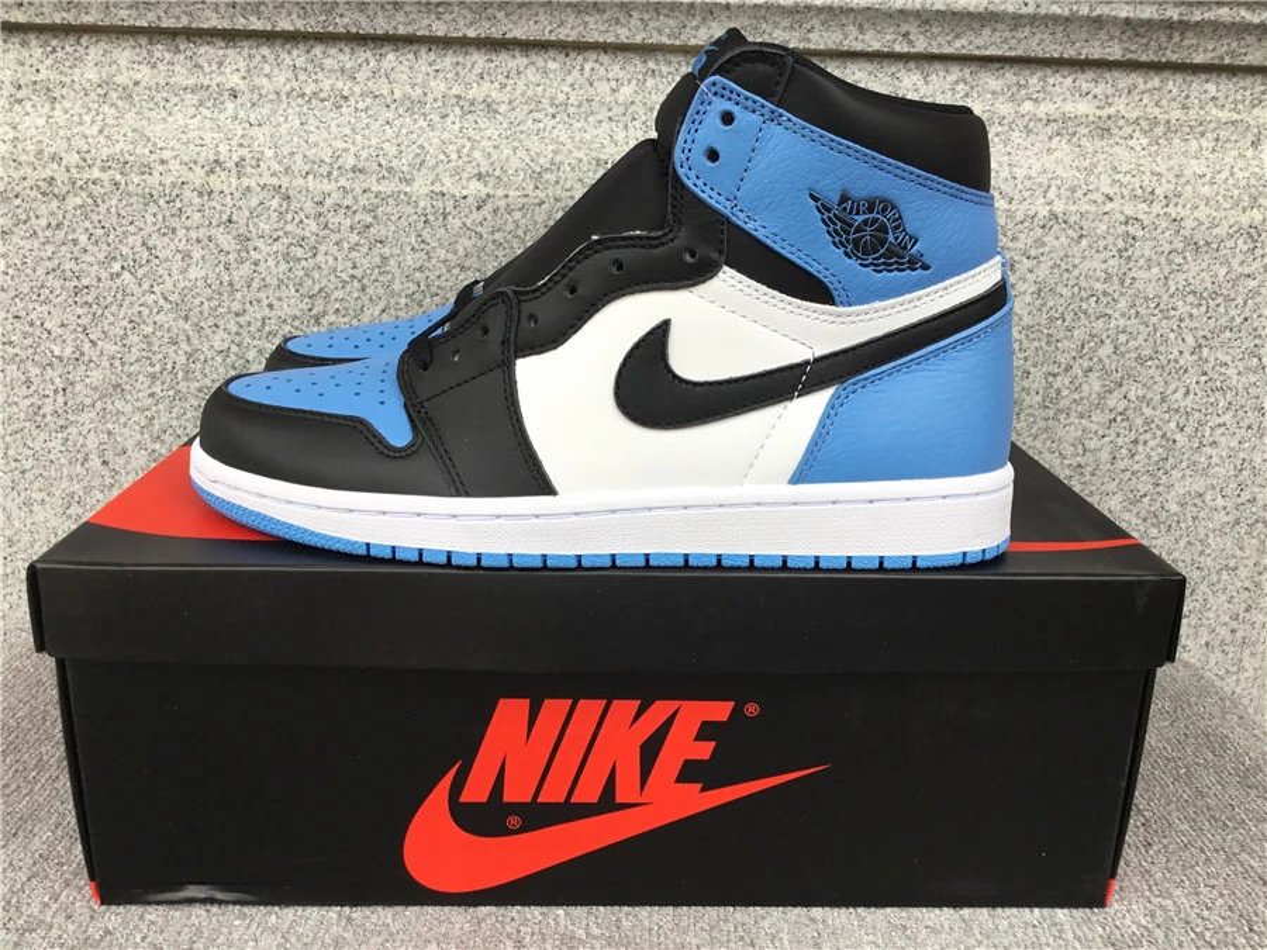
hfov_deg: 58.4
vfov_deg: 45.4
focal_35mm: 31
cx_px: 634
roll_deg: -1.5
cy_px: 475
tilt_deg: -15.3
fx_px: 1135
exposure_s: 1/100
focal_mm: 3.3
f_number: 2.4
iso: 40
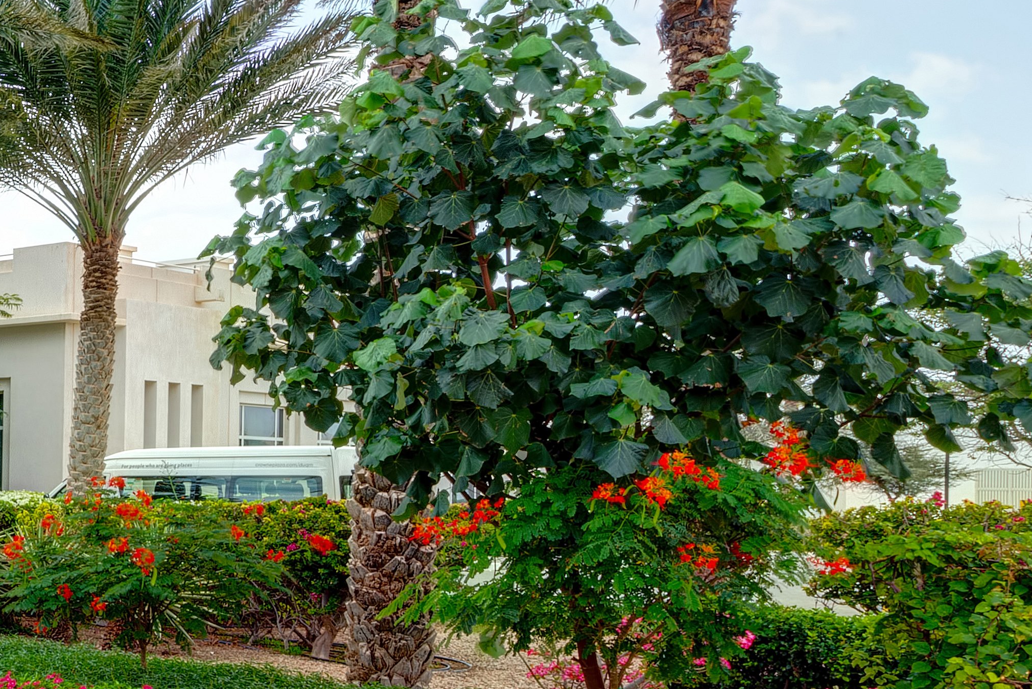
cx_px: -496
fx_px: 1462
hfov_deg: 27.5
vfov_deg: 26.3
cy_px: 488
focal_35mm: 51
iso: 100
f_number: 22
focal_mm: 14
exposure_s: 1/15
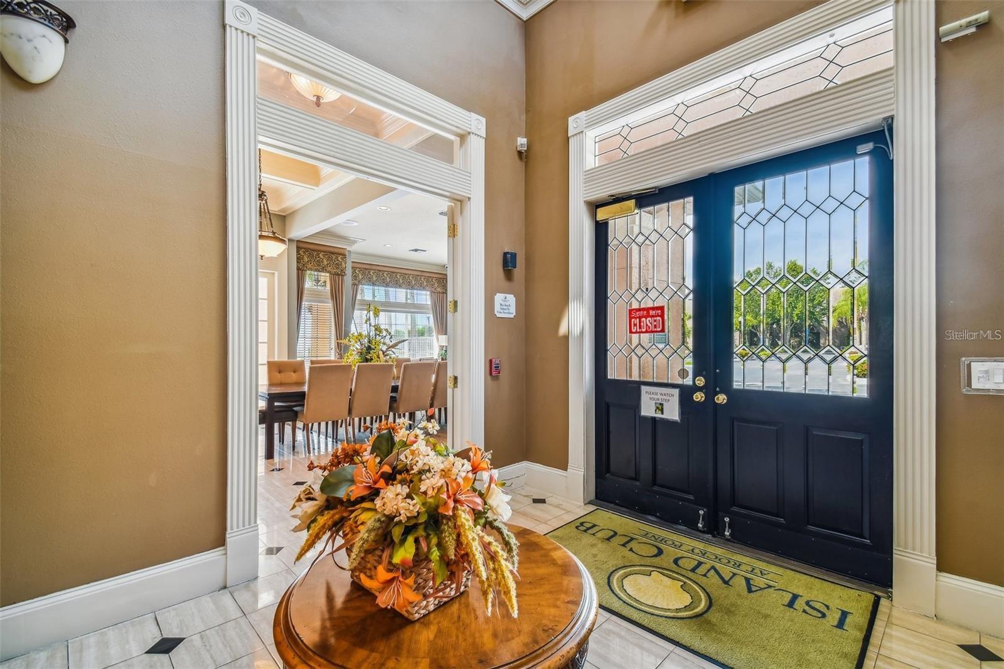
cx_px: 502
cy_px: 334
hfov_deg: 100.4
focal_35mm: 15
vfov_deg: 77.3
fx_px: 418
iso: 100
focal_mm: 10
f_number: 7.1
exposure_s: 1/6
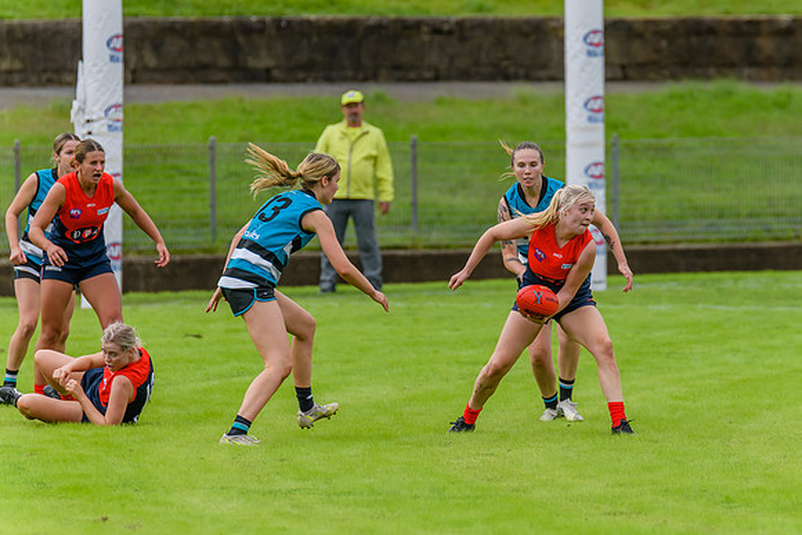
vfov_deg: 2.7
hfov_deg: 4.1
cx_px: 479
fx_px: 11182
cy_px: 271
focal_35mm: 502
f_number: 6.3
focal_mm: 420
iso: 800
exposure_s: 1/2000
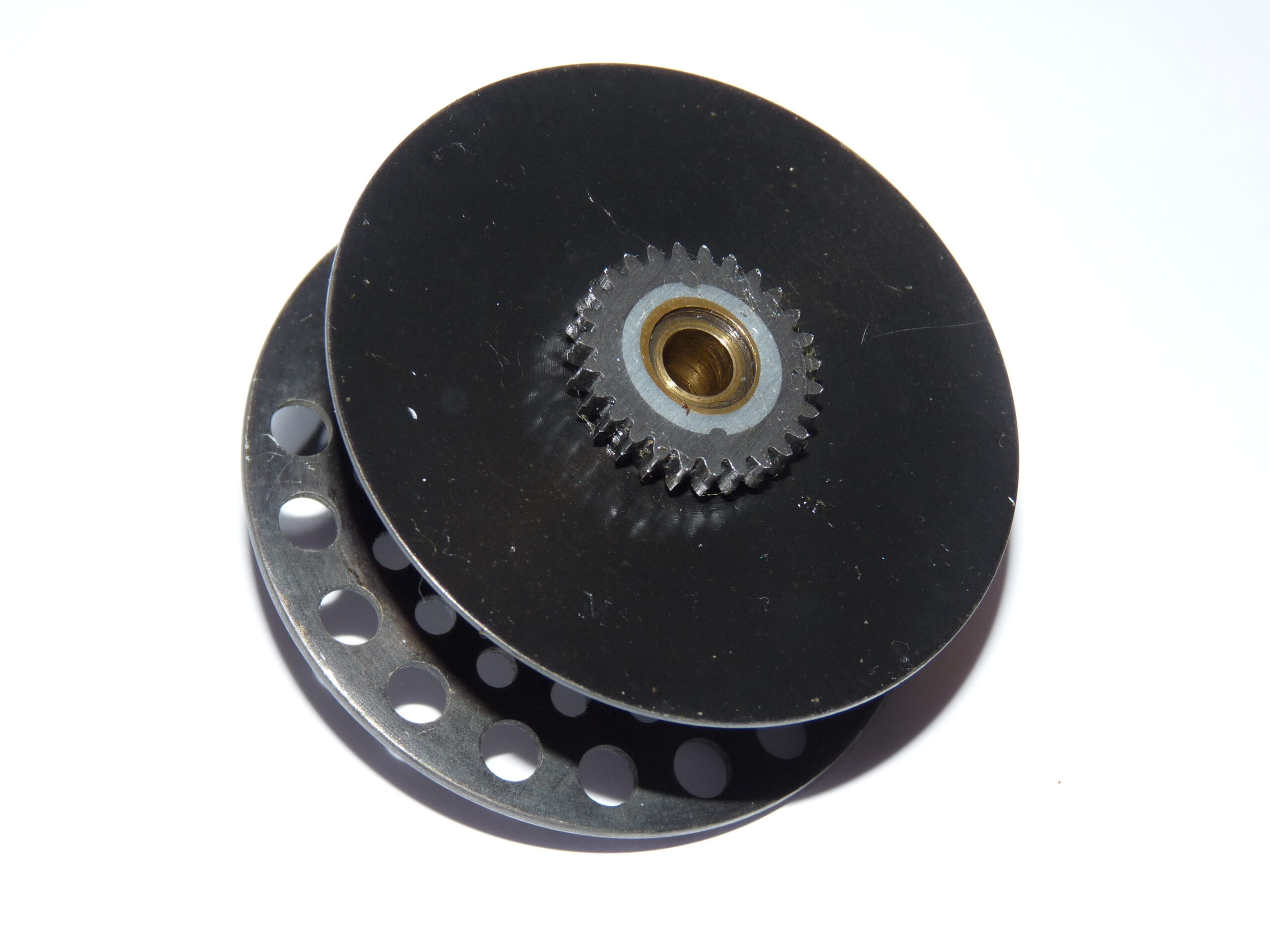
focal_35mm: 70
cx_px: 635
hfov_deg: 27.8
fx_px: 2568
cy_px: 476
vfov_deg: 21.0
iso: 100
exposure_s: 1/40
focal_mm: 12.4
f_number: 4
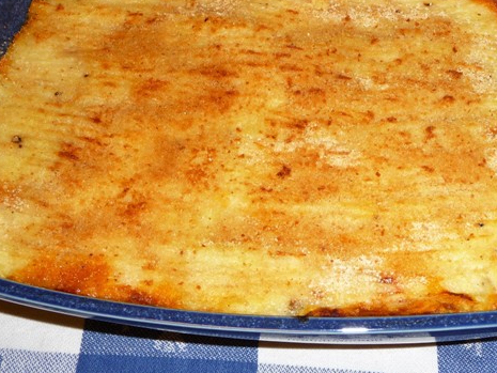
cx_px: 295
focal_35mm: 55
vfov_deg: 26.5
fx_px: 790
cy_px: 131
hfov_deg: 34.8
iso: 100
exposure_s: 1/30
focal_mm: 6.7
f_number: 3.9
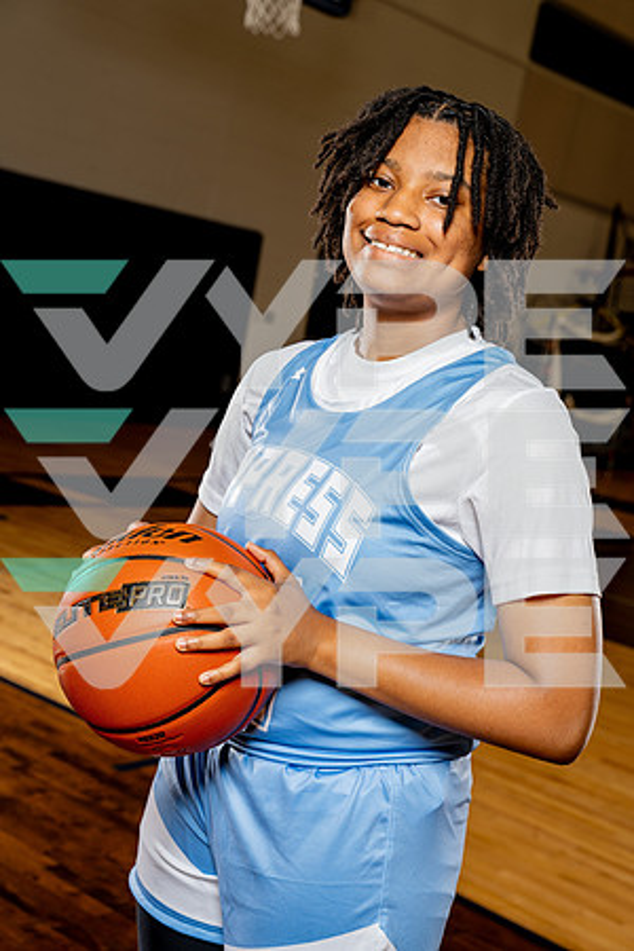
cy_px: 476
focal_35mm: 55
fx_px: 1453
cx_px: 317
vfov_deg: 36.2
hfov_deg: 24.6
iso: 400
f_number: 5.6
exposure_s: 1/250
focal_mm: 55
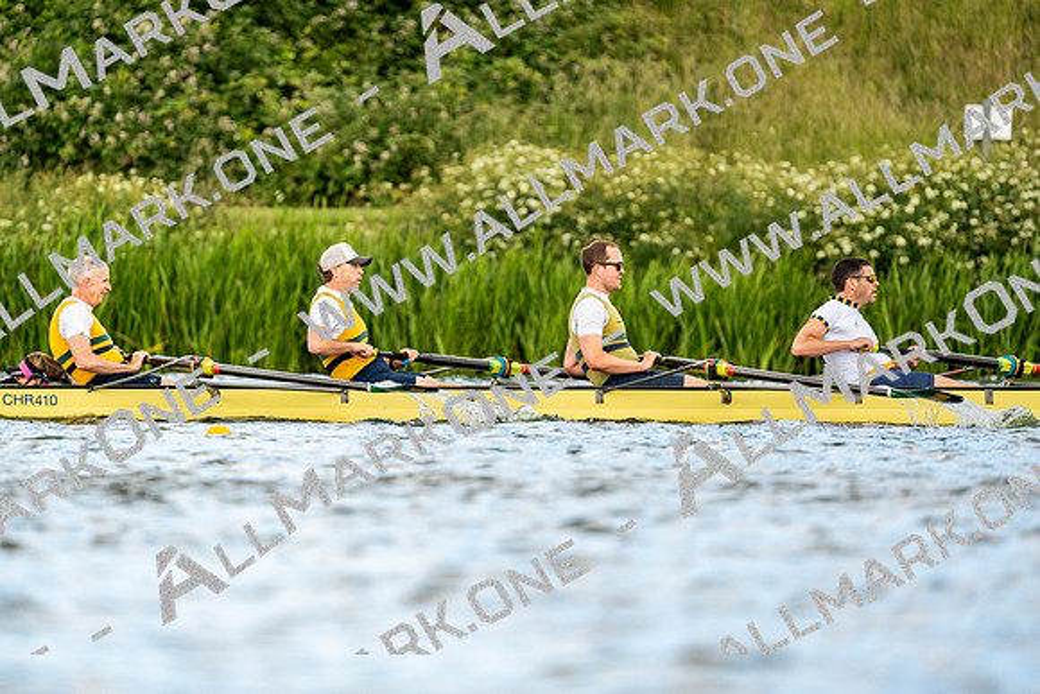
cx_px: 520
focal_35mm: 500
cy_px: 347
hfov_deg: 4.1
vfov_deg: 2.8
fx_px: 14447
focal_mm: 500
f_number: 6.3
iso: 640
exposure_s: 1/2000
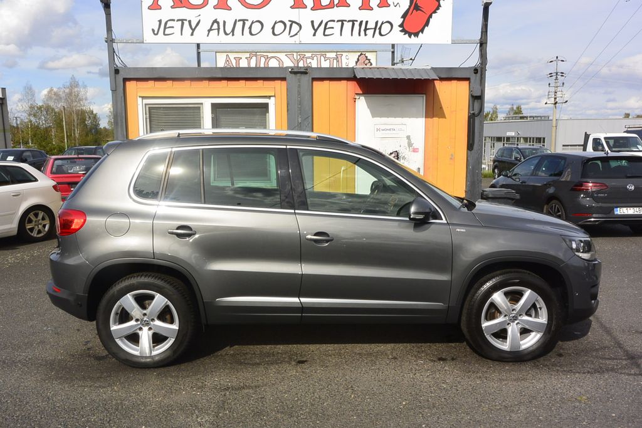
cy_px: 214
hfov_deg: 67.4
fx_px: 482
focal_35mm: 27
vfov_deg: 47.9
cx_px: 321
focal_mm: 10
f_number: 10
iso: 160
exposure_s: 1/250
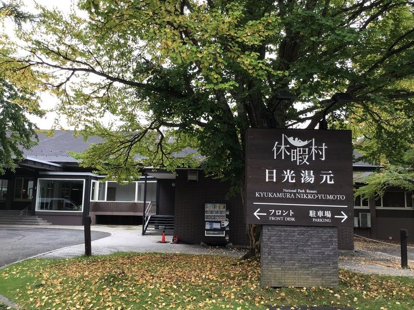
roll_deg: -2.8
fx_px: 371
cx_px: 207
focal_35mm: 31
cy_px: 155
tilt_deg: +5.2
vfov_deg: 45.4
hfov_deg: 58.4
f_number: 2.4
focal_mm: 3.3
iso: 32
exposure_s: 1/120
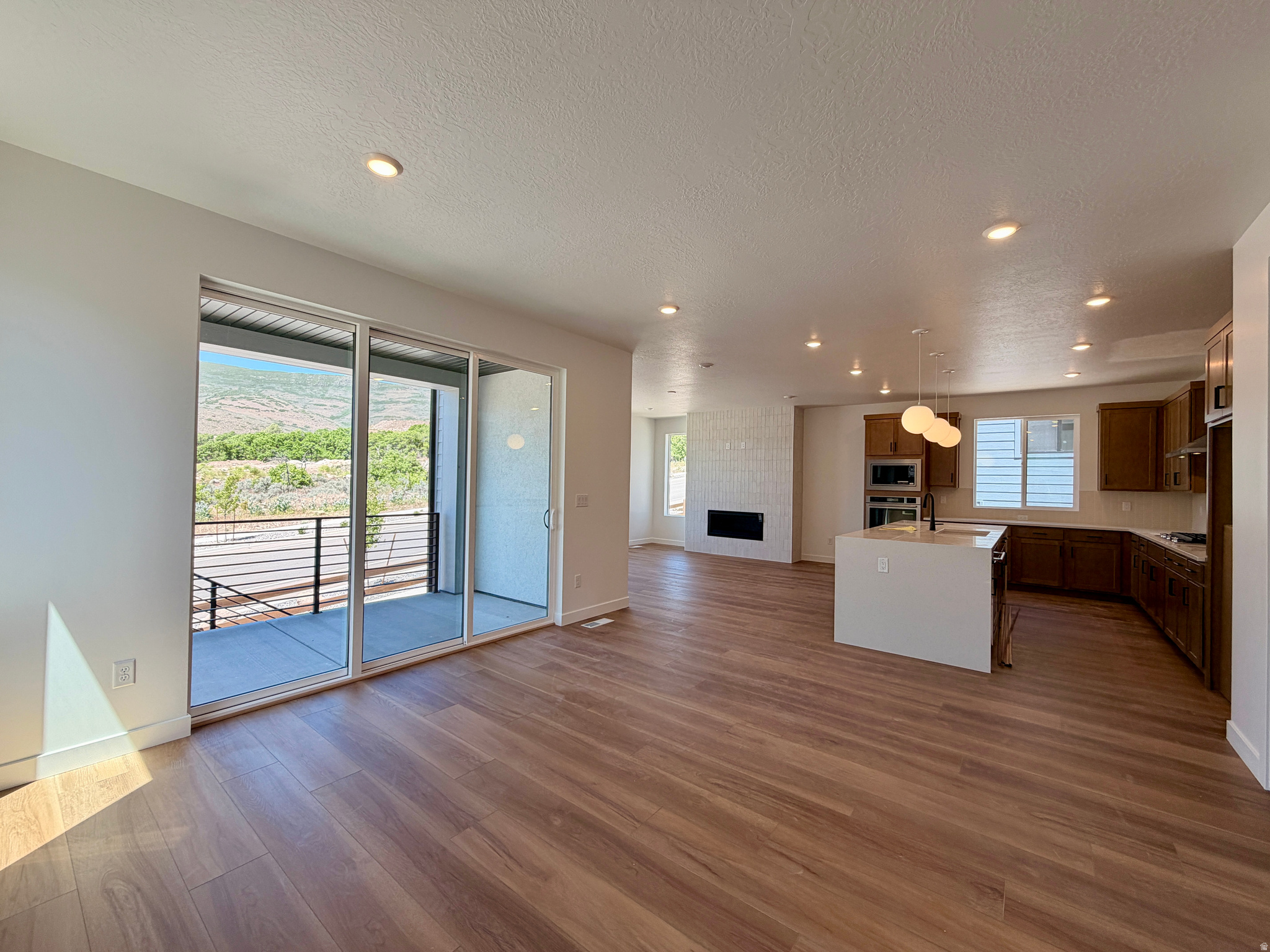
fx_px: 514
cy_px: 476
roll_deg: -0.9
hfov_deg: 102.1
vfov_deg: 85.7
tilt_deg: +0.2
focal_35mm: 14
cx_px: 635
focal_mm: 2.22
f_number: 2.2
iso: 40
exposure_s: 1/149
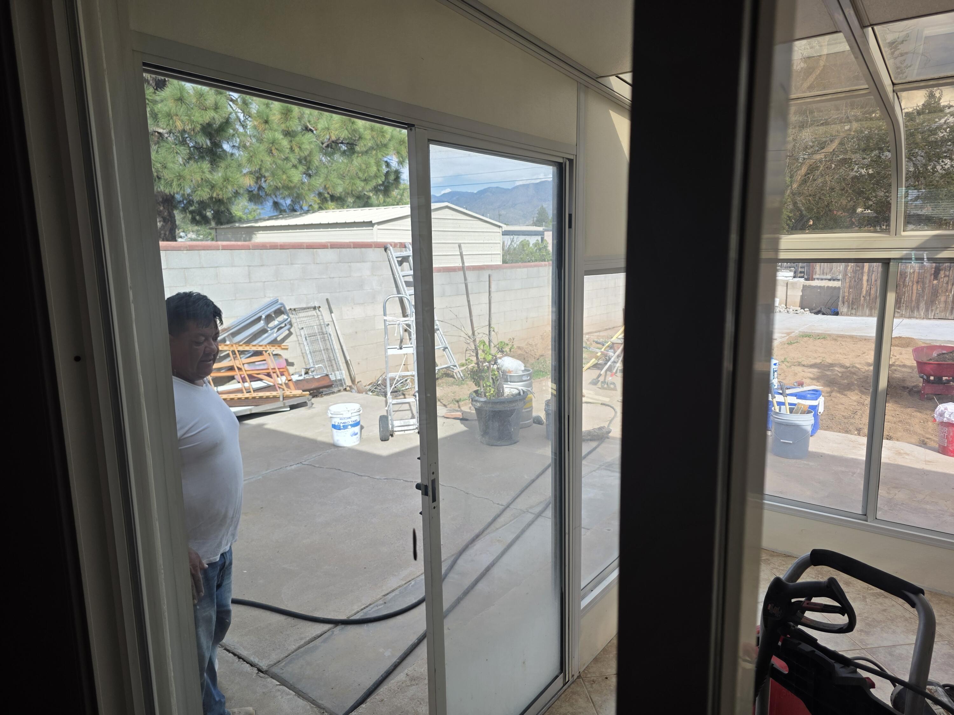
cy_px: 358
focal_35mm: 23
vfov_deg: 58.9
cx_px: 477
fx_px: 634
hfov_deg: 73.9
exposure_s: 1/1314
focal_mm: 6.3
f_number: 1.7
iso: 80
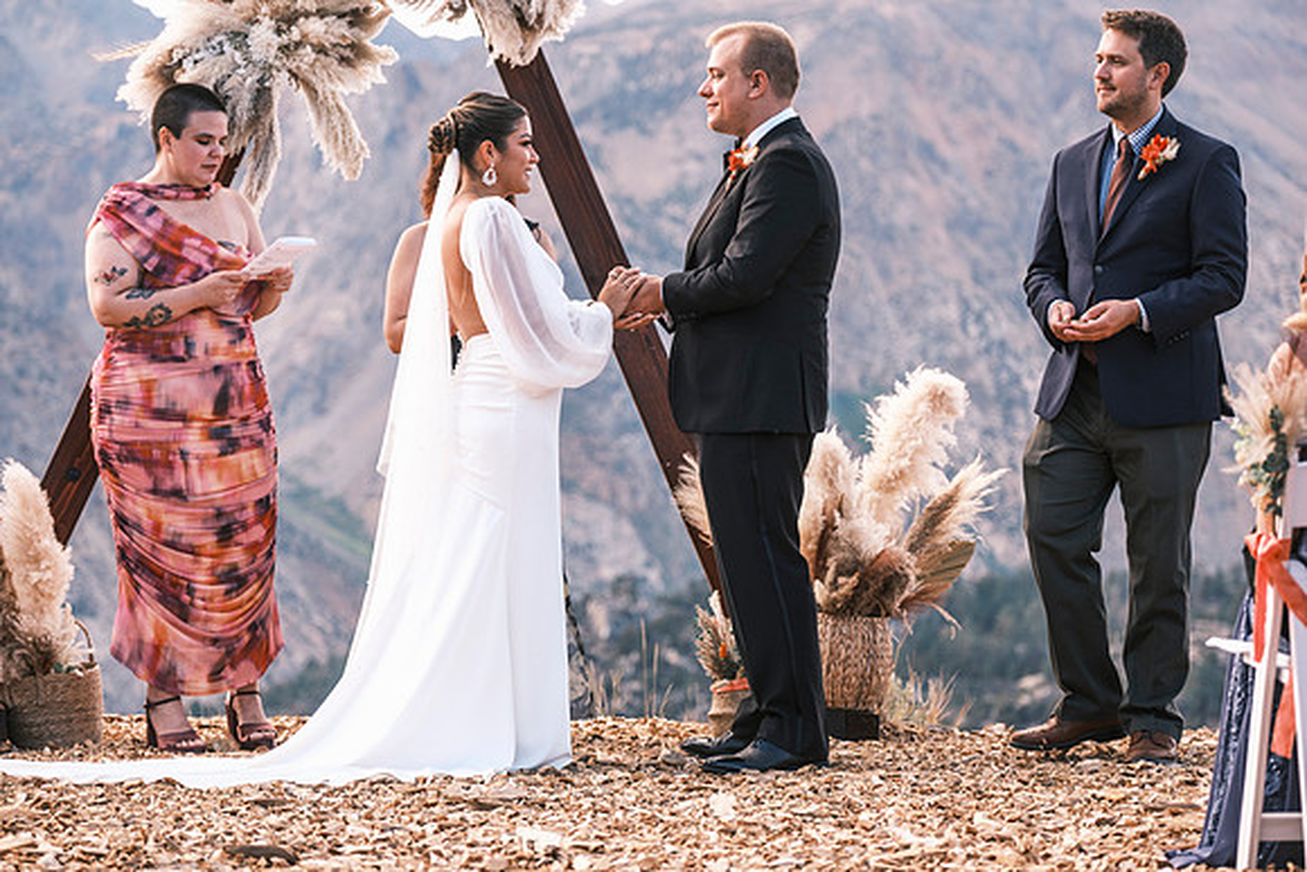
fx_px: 4212
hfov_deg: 17.6
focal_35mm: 116
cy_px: 436
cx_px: 654
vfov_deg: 11.8
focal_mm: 77.3
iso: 400
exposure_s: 1/420
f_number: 2.8
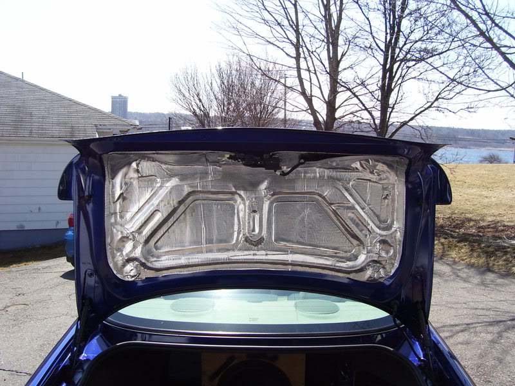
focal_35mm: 34
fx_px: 506
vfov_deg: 41.8
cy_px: 193
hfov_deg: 54.0
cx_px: 258
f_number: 4.8
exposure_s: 1/350
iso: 80
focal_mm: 5.6
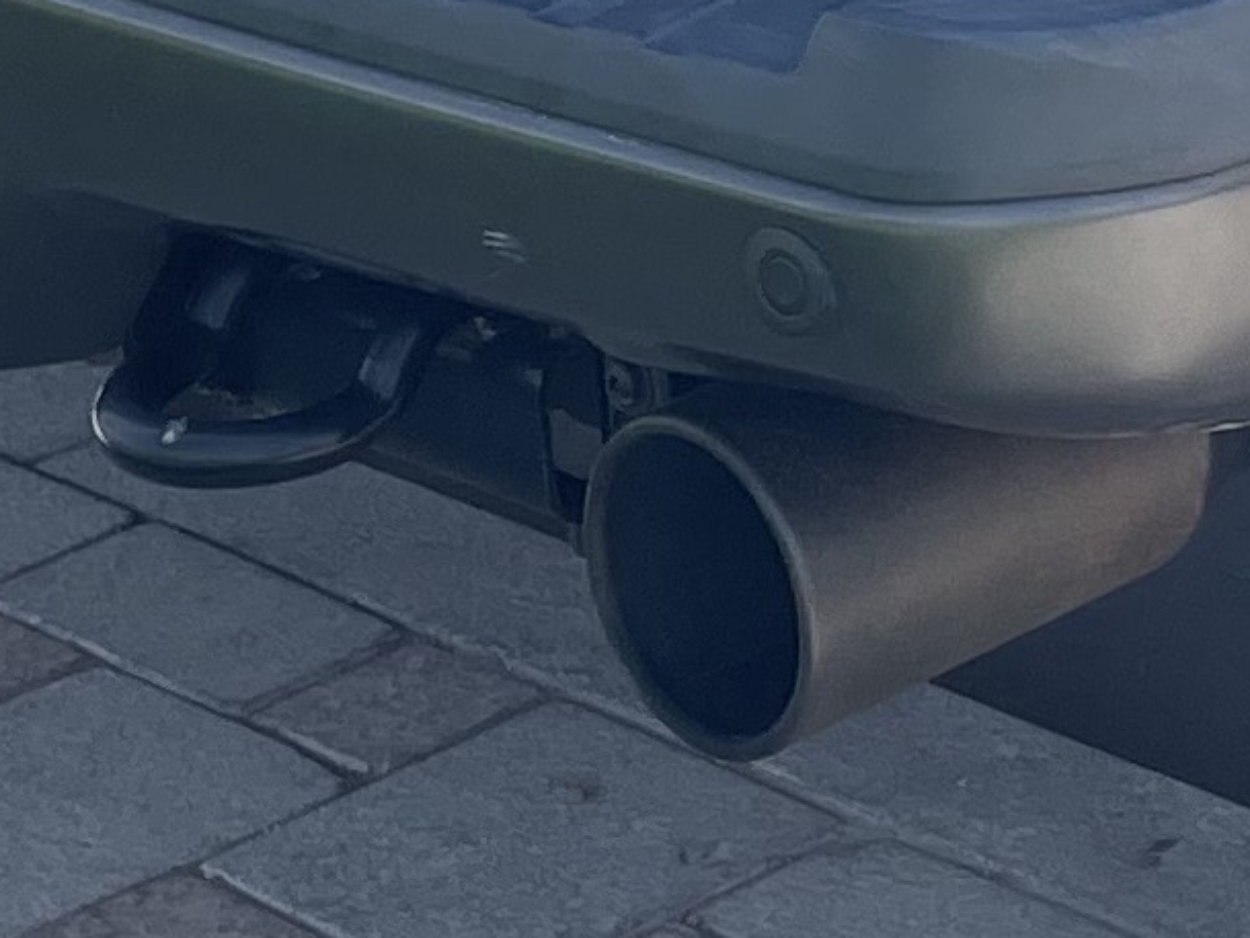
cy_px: -995
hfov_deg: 11.0
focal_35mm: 172
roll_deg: +2.8
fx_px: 6212
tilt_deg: -10.3
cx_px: 1878
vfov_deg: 8.2
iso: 32
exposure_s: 1/1043
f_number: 1.6
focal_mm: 4.2
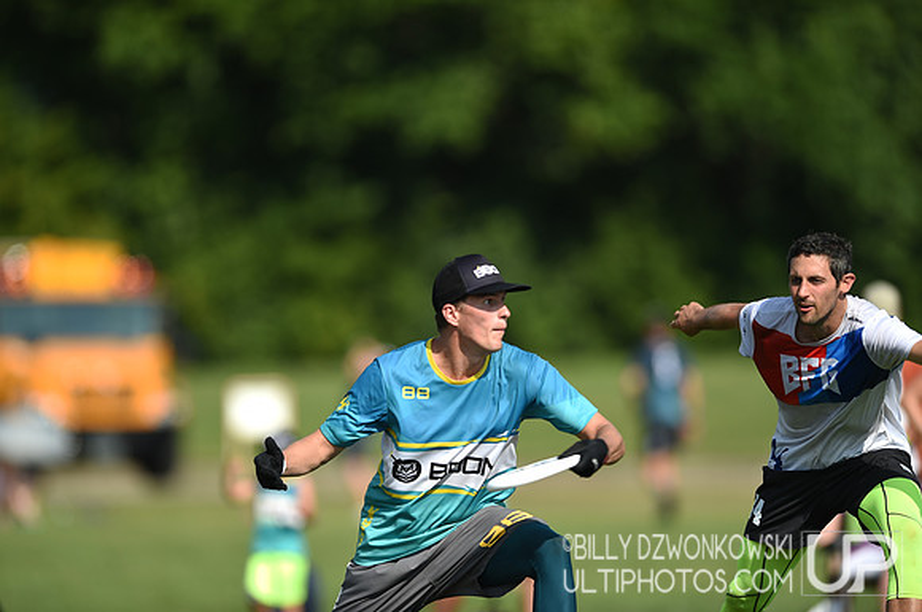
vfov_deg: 3.4
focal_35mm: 400
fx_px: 10230
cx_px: 461
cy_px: 306
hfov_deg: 5.2
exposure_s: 1/1000
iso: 50
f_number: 2.8
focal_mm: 400
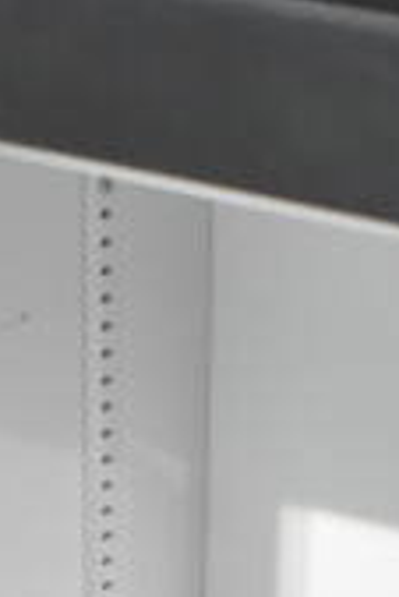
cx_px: 335
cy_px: 1017
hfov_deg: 8.5
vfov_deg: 11.8
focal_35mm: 162
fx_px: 2688
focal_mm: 20
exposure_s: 1/30
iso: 2200
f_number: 3.8
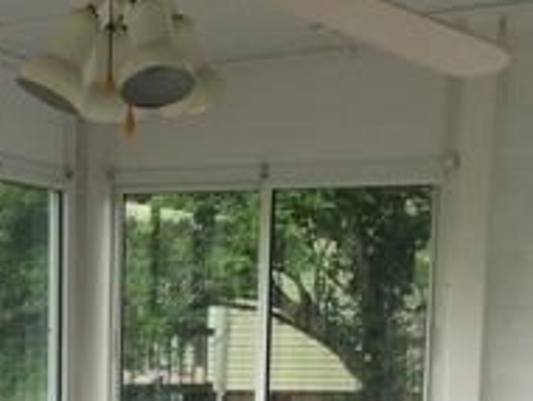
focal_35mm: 78
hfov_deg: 24.1
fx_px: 1203
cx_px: 25
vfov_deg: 18.4
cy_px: 418
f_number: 2.2
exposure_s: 1/120
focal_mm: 4.15
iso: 64
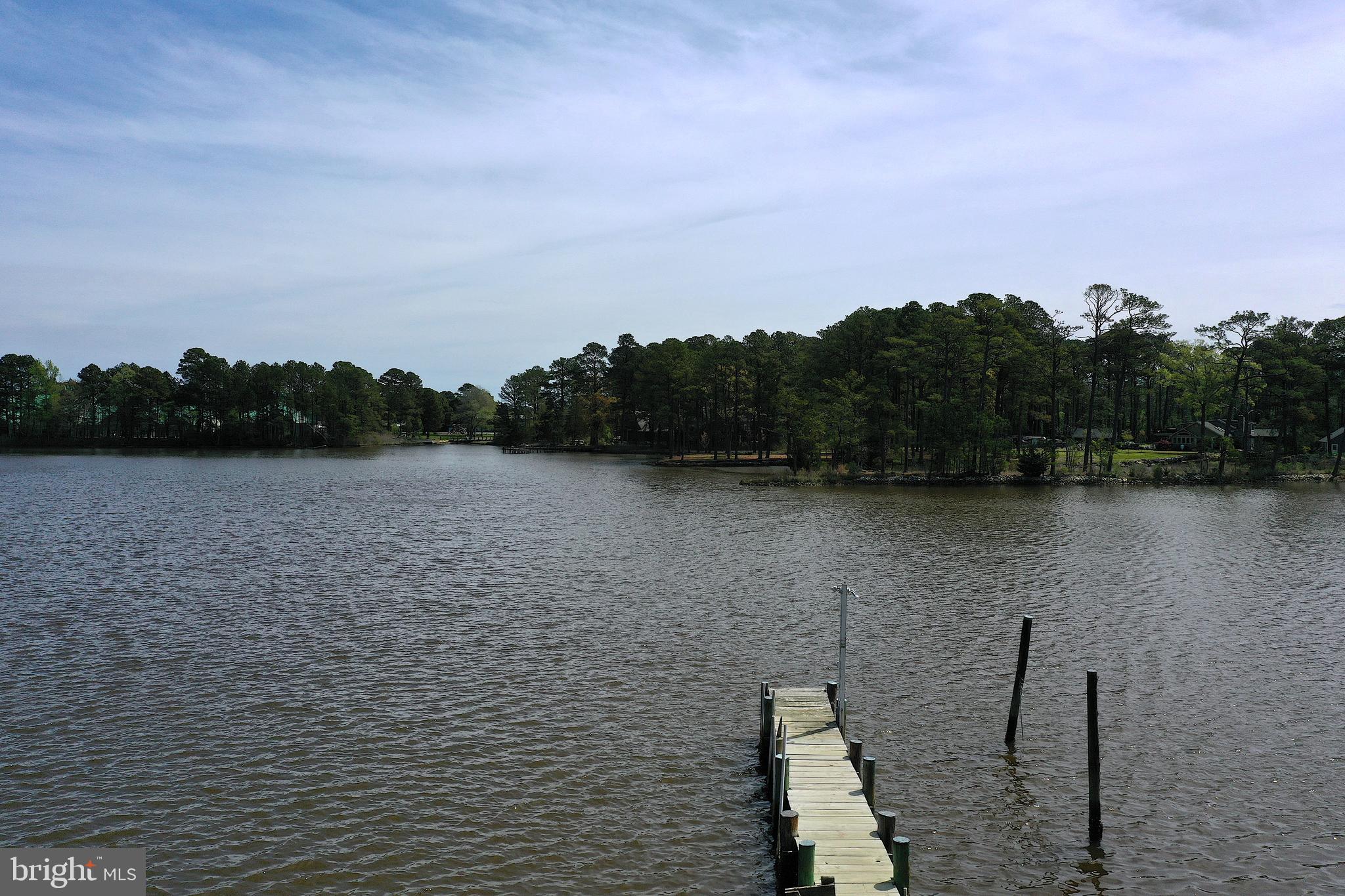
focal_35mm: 28
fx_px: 1046
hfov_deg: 65.5
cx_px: 672
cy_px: 448
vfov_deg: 46.4
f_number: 7.1
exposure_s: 1/1000
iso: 100
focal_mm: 10.26
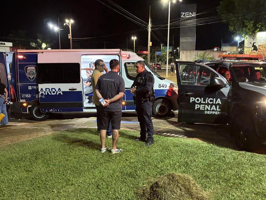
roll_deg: -0.1
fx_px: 277
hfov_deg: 51.3
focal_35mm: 36
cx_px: 141
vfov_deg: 39.6
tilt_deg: -8.9
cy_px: 114
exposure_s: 1/25
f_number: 1.6
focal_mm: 5.96
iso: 500
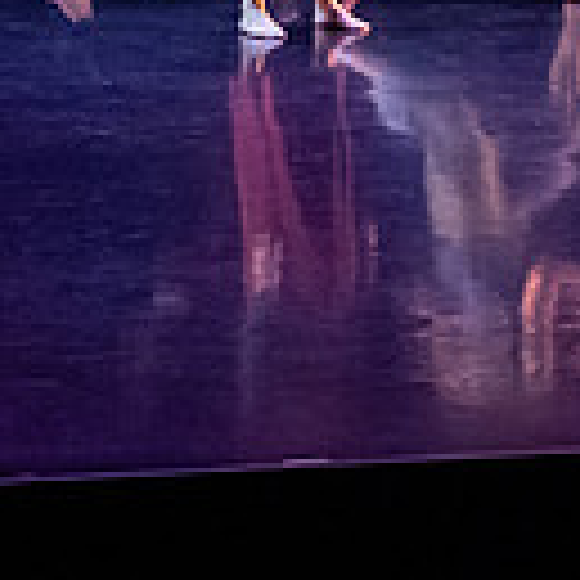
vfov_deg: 7.0
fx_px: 4587
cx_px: 1213
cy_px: -537
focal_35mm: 242
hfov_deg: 7.0
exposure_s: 1/400
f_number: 4
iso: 4000
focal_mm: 40
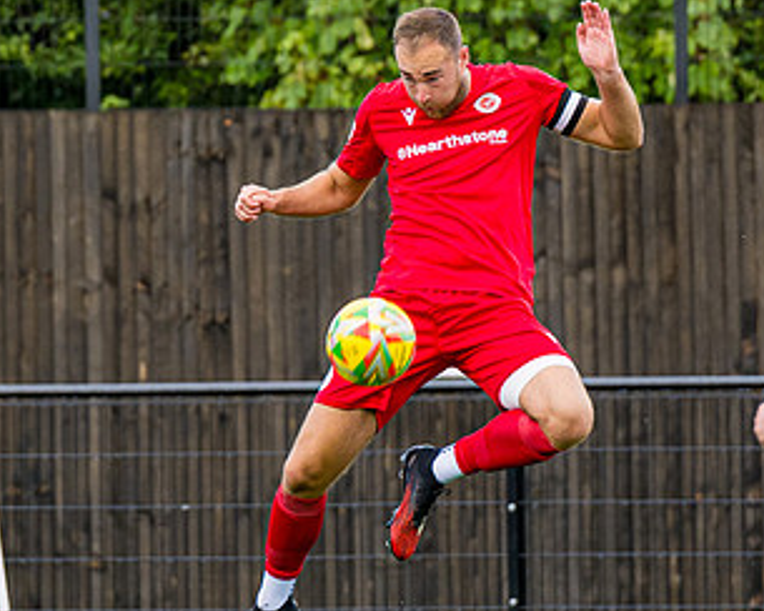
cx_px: 392
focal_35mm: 821
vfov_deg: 1.9
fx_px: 18564
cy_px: 176
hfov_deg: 2.4
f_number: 4
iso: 400
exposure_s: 1/800
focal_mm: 200
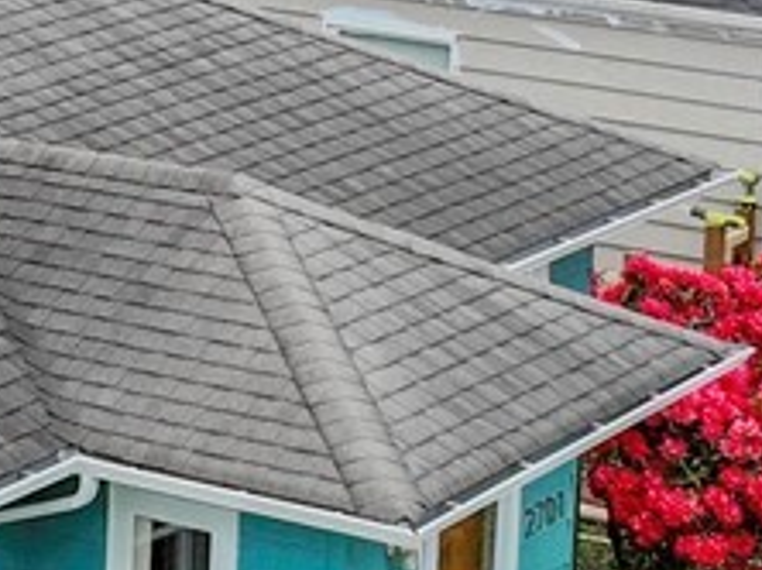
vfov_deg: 8.5
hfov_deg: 10.6
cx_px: -711
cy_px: -58
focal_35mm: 173
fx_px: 3804
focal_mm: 12.29
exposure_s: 1/800
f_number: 2.8
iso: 210
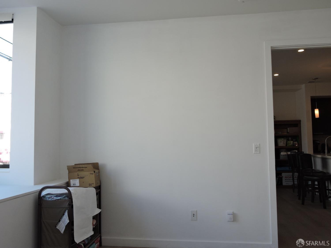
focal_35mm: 30
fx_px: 287
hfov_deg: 60.0
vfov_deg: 46.8
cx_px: 166
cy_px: 124
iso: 100
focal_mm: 5.4
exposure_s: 1/100
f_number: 3.5
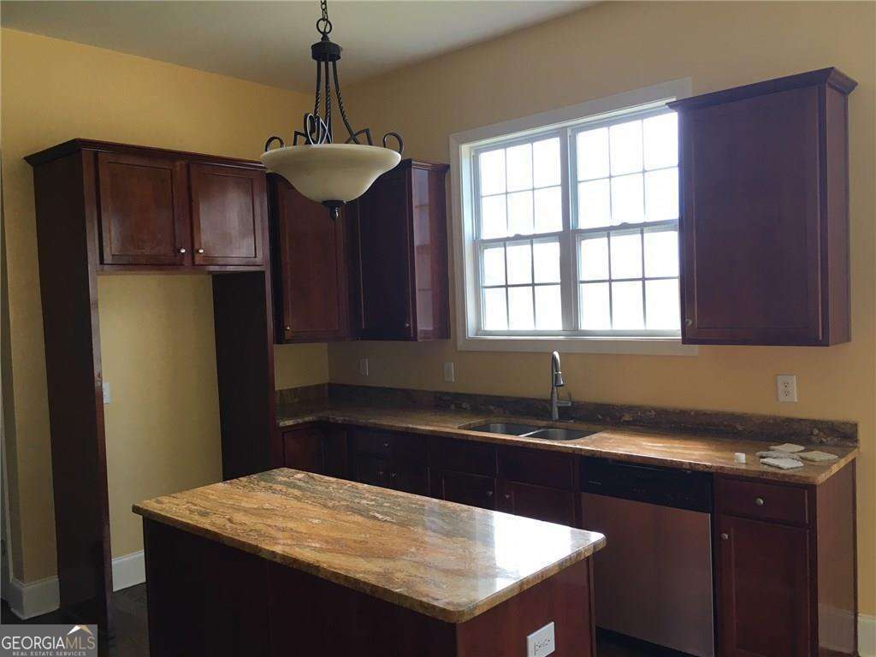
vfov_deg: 48.2
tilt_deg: -3.3
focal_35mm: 29
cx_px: 438
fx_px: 734
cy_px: 328
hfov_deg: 61.7
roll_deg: +2.4
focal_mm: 4.15
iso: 25
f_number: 2.2
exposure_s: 1/40
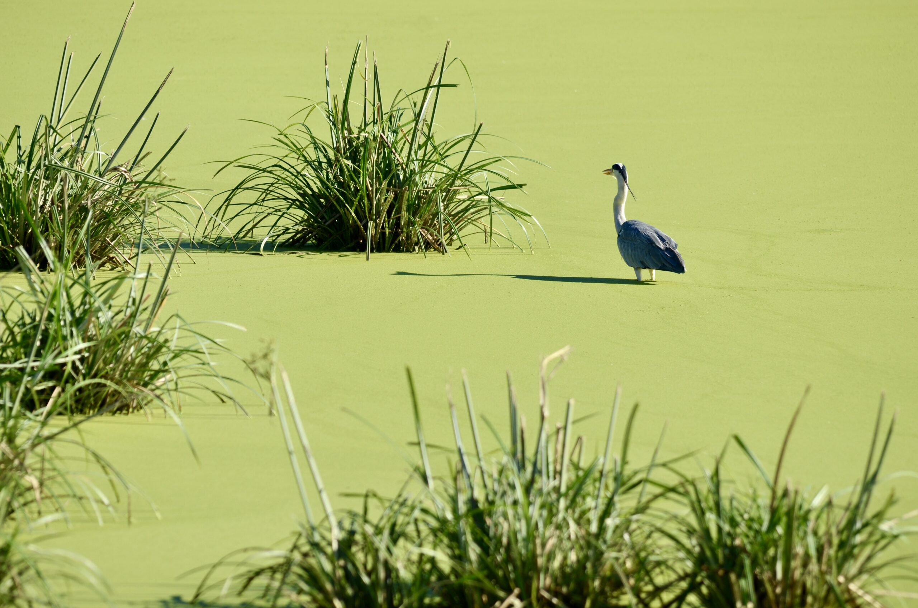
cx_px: 459
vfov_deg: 2.6
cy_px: 304
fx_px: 13361
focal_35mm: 525
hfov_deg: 3.9
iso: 125
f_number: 6.3
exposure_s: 1/500
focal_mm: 350
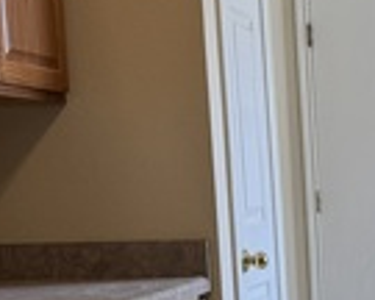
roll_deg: +1.1
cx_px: 533
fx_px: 1232
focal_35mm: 111
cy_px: 358
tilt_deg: -10.0
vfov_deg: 13.5
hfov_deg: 16.1
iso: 50
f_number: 1.78
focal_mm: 6.76
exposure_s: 1/129
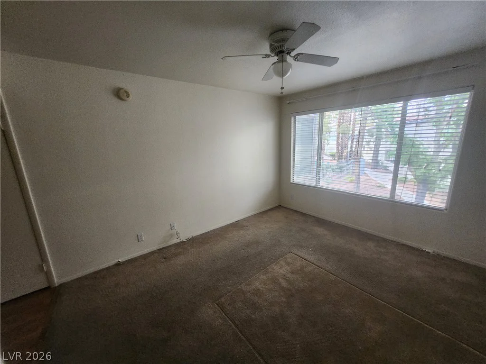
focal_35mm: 13
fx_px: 183
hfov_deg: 106.2
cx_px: 243
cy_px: 182
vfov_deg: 89.9
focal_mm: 1.74
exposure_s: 1/60
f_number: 2.2
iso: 200
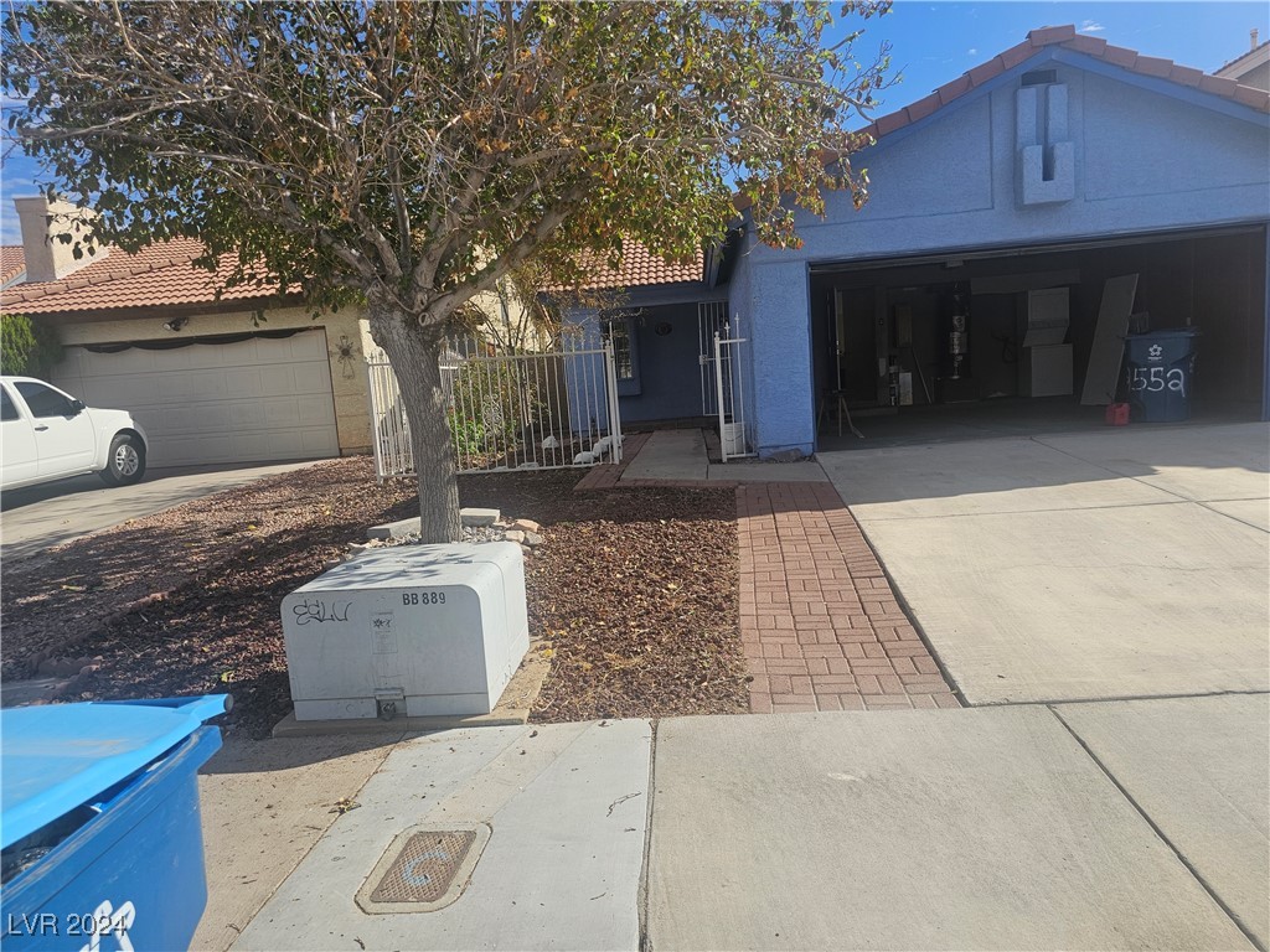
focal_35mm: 23
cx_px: 635
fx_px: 844
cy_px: 476
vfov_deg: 58.9
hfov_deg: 73.9
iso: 25
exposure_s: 1/2000
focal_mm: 6.3
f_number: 1.7
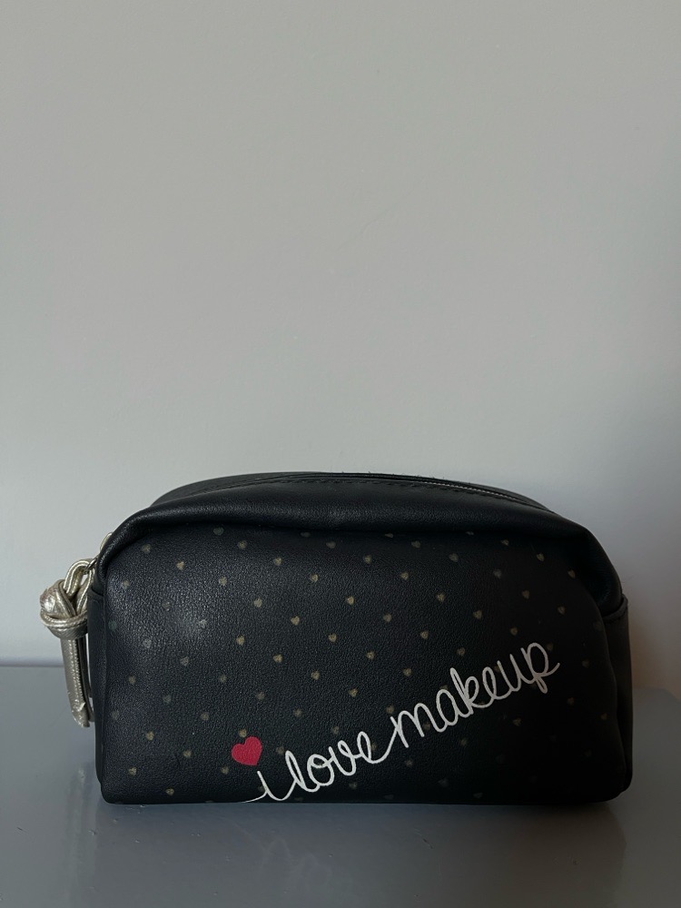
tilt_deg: -4.0
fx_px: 656
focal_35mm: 25
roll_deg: -1.6
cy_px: 454
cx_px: 340
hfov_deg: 54.9
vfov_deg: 69.4
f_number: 1.6
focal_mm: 5.1
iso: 400
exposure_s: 1/60
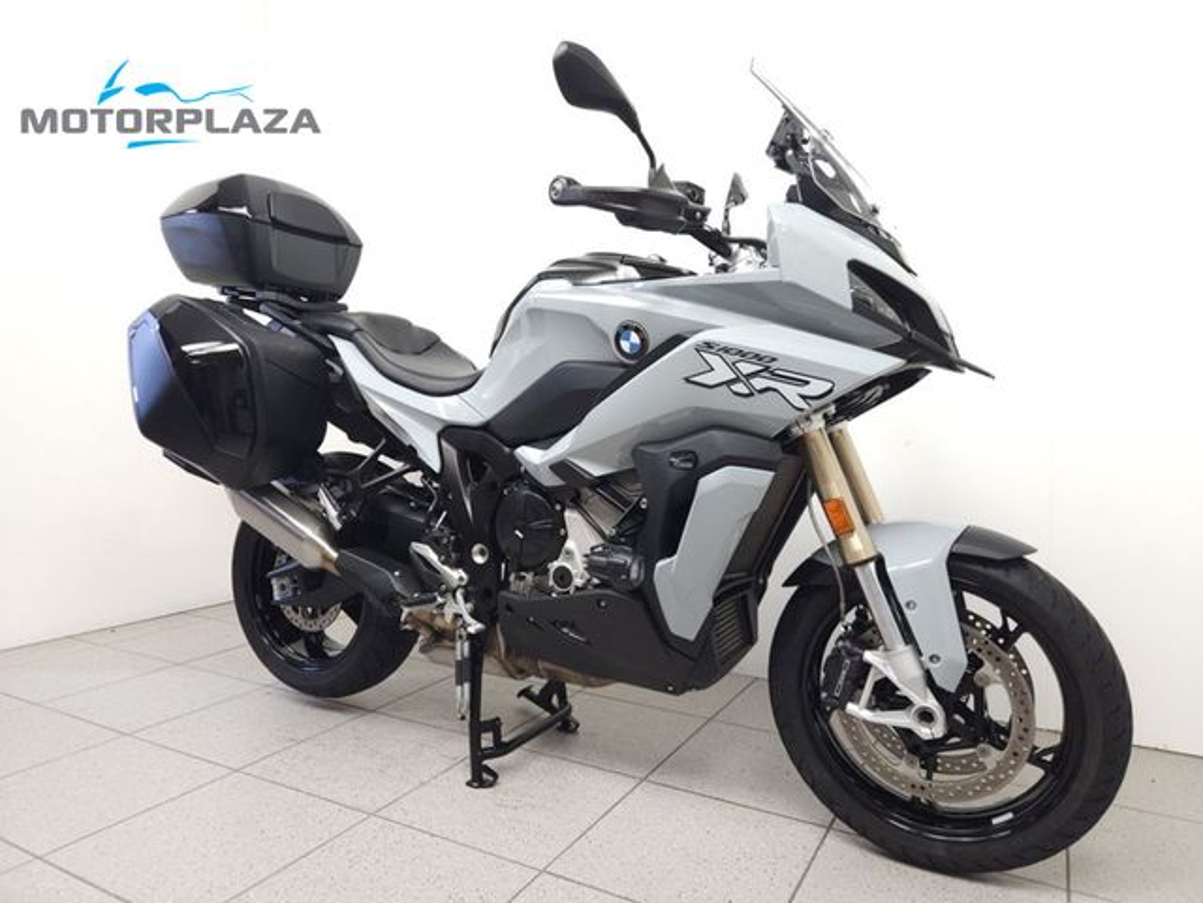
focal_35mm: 23
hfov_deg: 73.9
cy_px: 452
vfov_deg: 58.9
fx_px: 799
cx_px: 602
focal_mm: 5.4
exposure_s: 1/30
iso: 100
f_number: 1.8
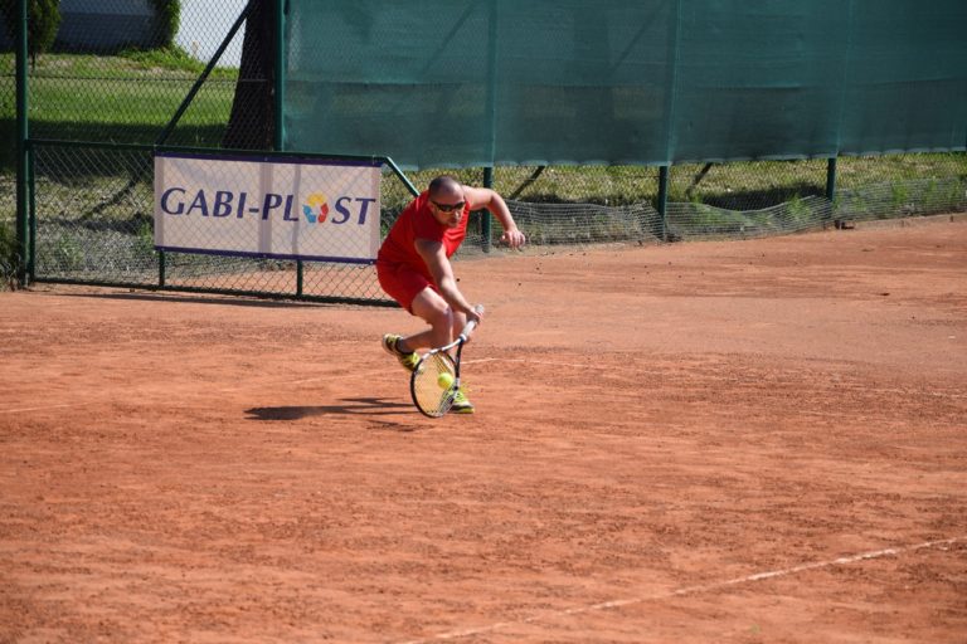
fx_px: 3707
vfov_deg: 9.9
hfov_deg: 14.9
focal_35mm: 138
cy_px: 322
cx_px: 484
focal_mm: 92
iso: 400
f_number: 6.3
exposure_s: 1/1600
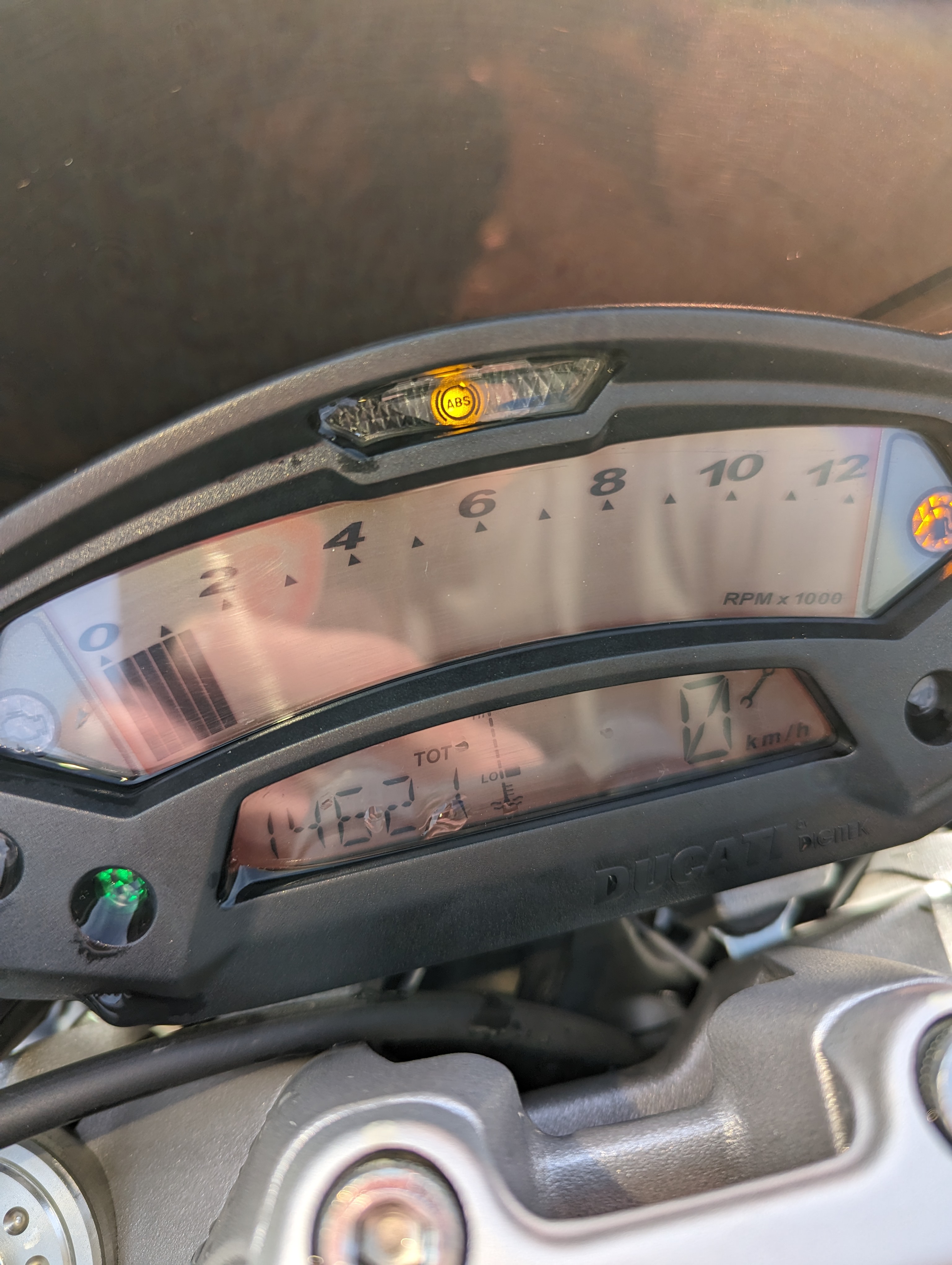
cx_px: 476
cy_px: 632
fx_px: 878
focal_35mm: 24
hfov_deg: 56.9
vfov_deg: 71.5
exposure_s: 1/449
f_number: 1.85
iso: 45
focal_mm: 6.81
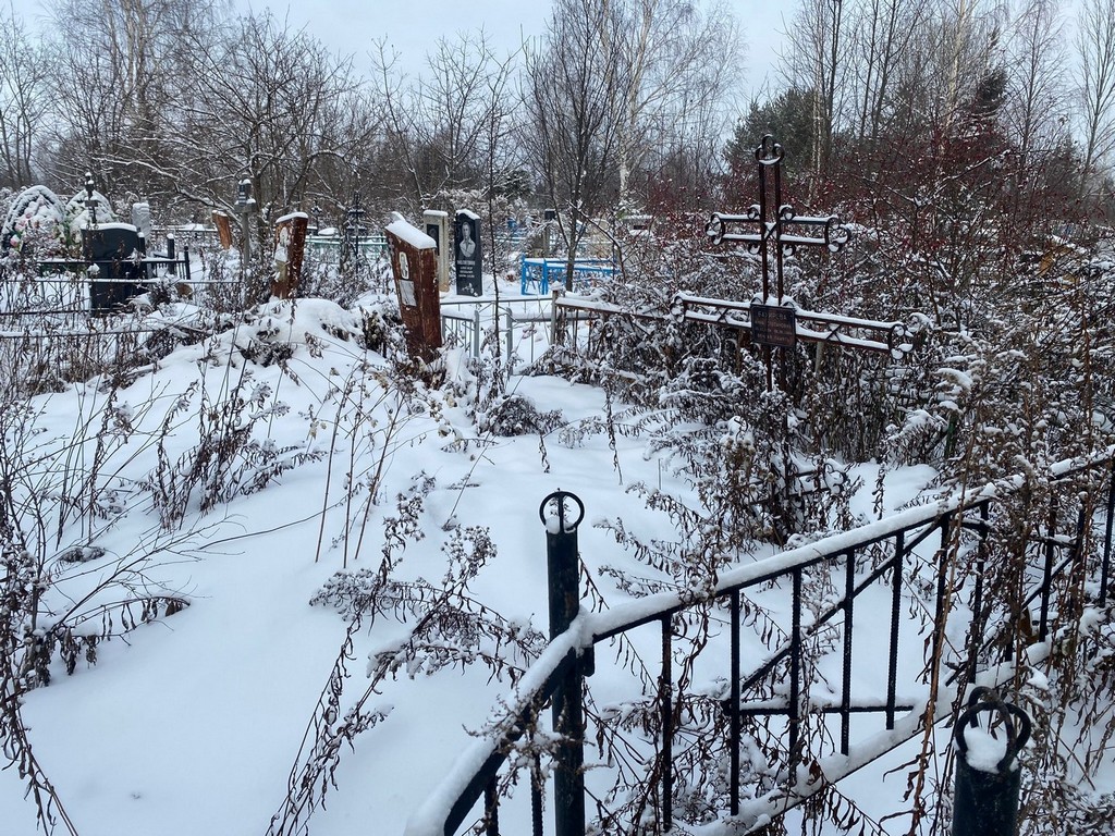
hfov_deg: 67.3
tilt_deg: -6.9
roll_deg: +1.0
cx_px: 558
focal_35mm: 26
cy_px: 418
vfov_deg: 53.1
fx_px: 837
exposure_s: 1/845
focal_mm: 4.25
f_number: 1.8
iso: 32
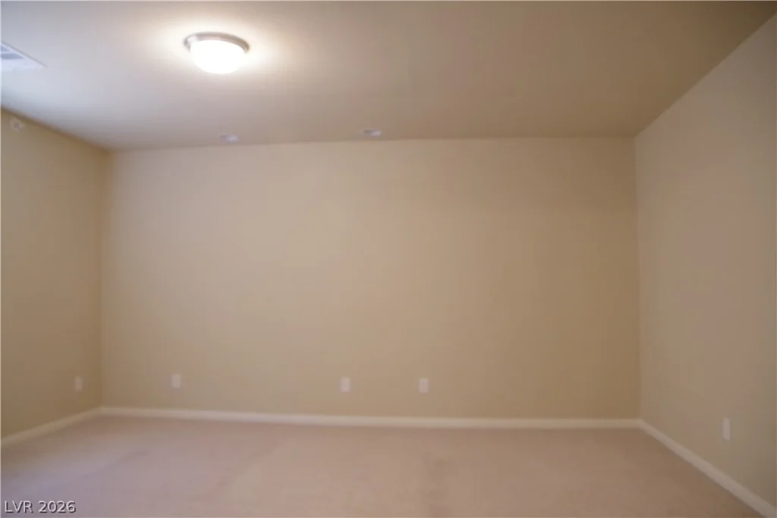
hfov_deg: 67.4
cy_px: 259
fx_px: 583
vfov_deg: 47.9
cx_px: 388
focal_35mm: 27
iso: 3200
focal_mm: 18
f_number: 5
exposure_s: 1/25
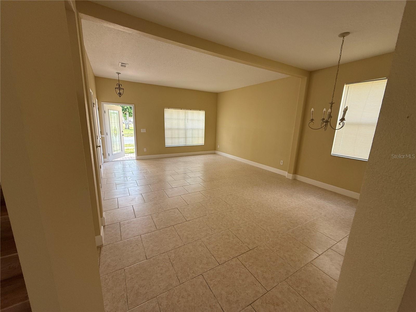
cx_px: 208
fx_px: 168
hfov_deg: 102.1
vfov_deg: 85.7
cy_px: 156
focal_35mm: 14
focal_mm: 2.22
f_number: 2.2
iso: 64
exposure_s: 1/102
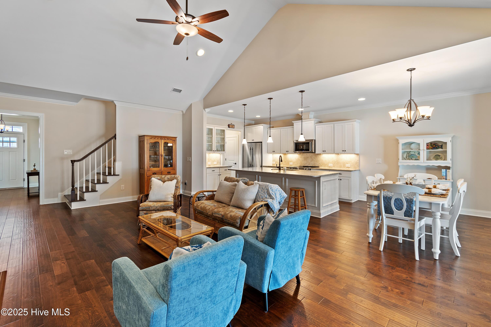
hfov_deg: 100.4
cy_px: 164
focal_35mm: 15
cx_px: 246
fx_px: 205
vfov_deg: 77.3
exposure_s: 1/2
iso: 100
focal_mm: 10
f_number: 4.5
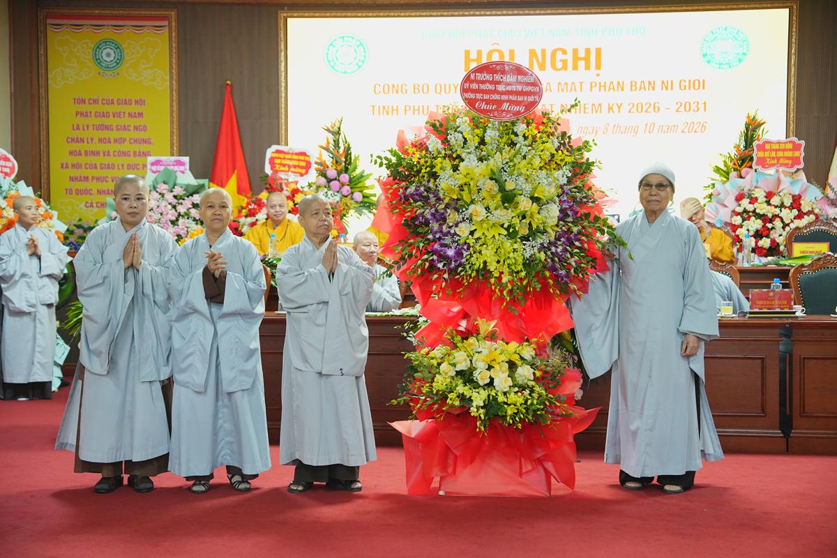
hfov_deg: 39.6
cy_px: 279
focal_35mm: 50
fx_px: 1162
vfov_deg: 27.0
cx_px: 418
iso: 4000
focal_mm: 50
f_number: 3.2
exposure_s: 1/125
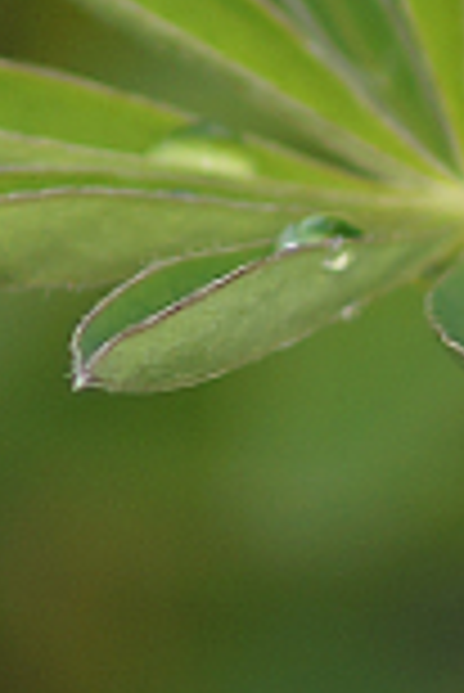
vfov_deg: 1.8
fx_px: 22568
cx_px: 1329
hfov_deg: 1.2
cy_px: -414
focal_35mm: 1170
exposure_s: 1/320
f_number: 2.8
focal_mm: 100
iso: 100
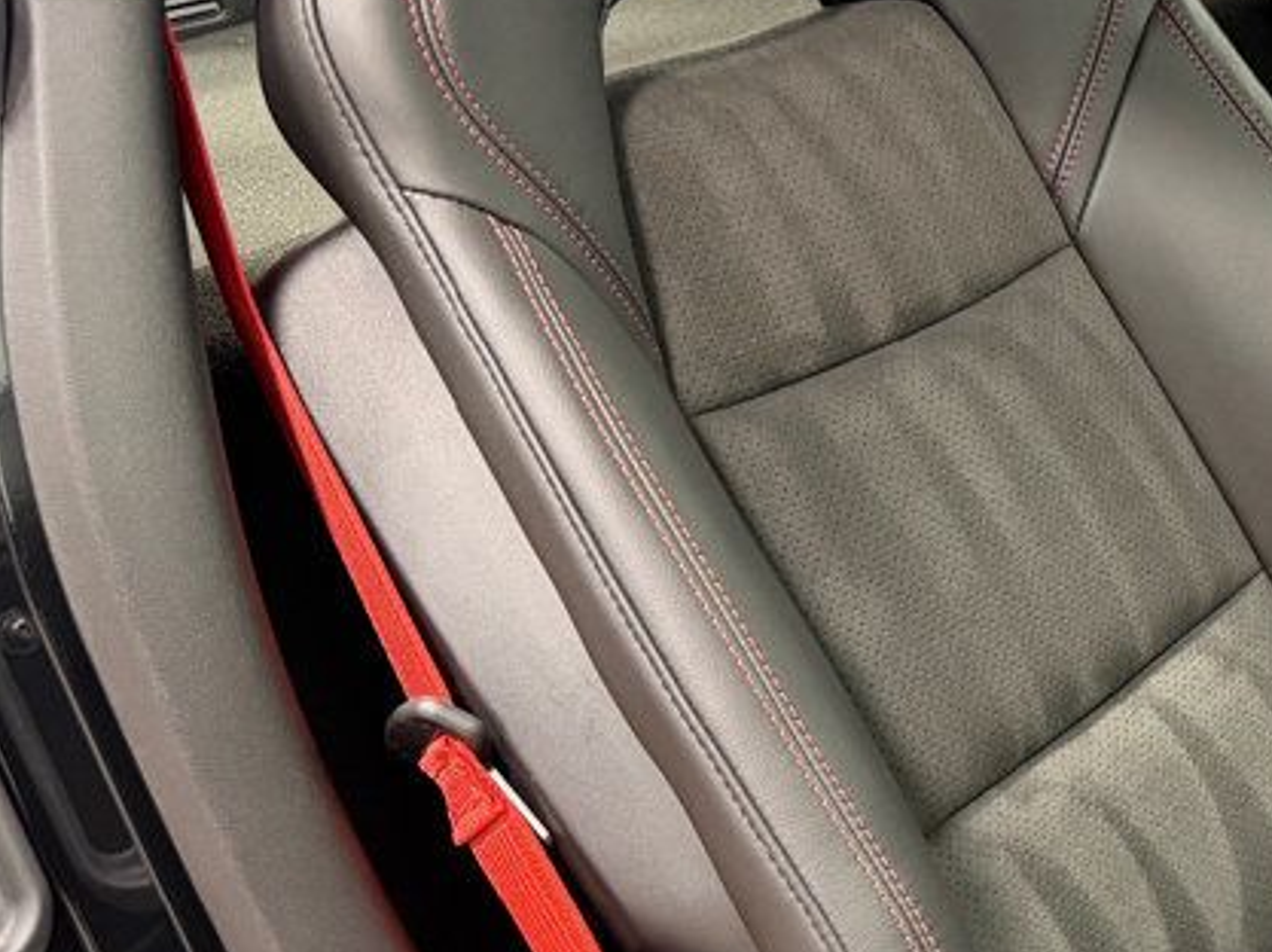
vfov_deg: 24.7
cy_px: 394
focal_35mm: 59
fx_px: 2166
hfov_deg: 29.0
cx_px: 1458
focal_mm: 6.76
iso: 500
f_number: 1.78
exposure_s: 1/60
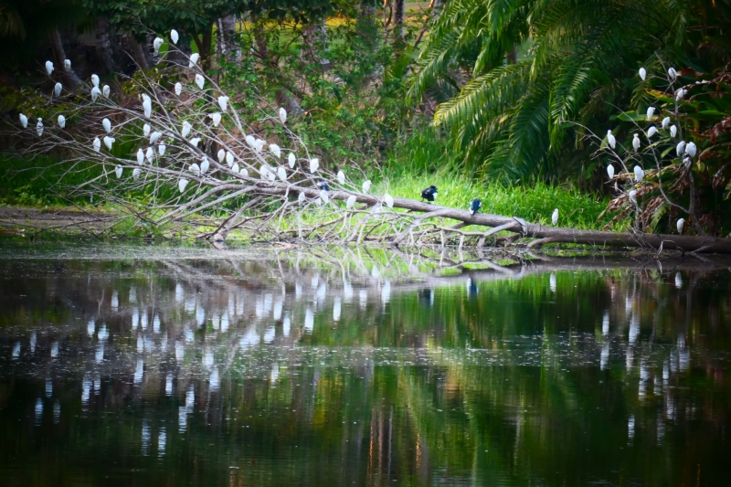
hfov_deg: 6.3
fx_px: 6618
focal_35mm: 326
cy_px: 244
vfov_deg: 4.2
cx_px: 366
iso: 1000
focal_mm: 119.3
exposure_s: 1/125
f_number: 6.4
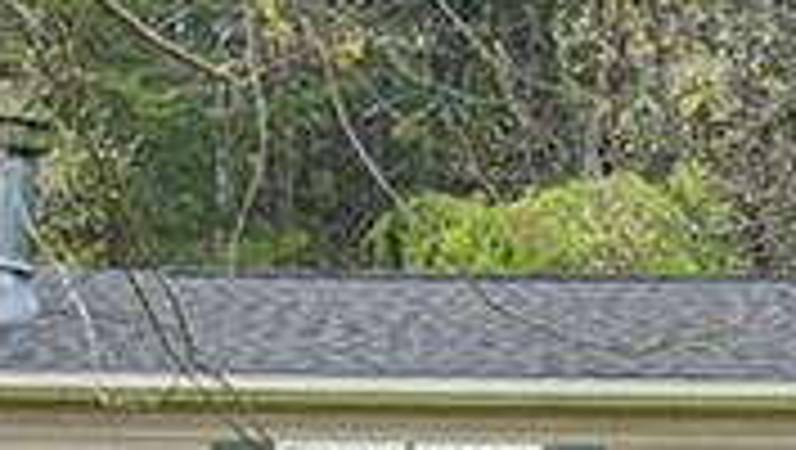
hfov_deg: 8.1
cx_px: 630
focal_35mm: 266
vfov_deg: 4.5
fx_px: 5620
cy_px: 808
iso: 800
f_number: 8
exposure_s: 1/250
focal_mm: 44
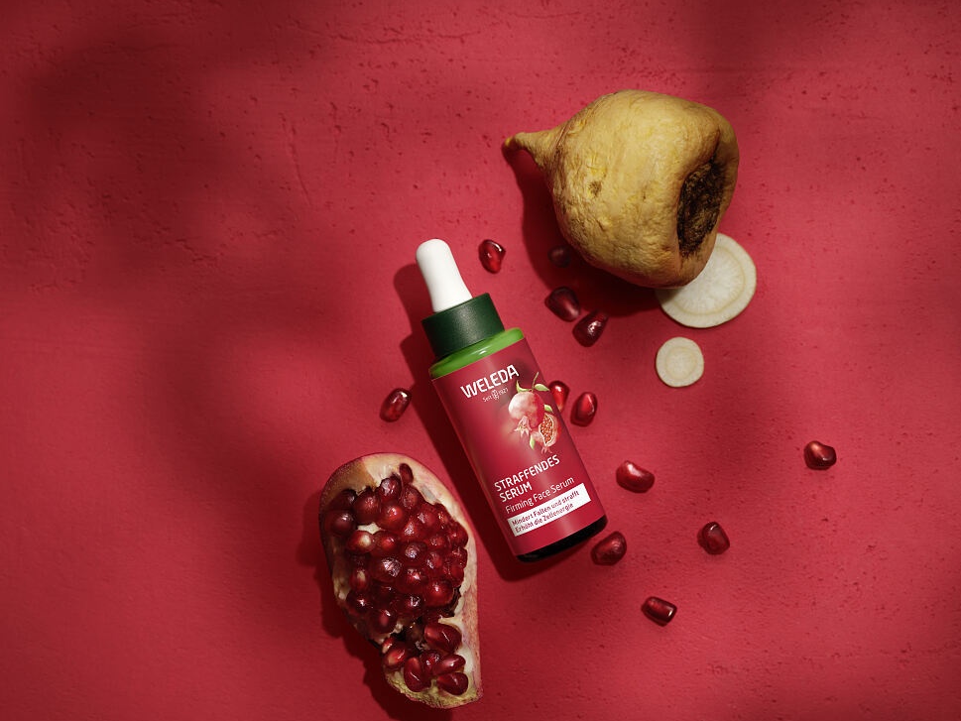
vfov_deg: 15.6
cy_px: 431
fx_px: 2638
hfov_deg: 20.6
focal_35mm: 95
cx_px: 522
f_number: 6.4
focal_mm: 100
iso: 100
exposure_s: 1/125
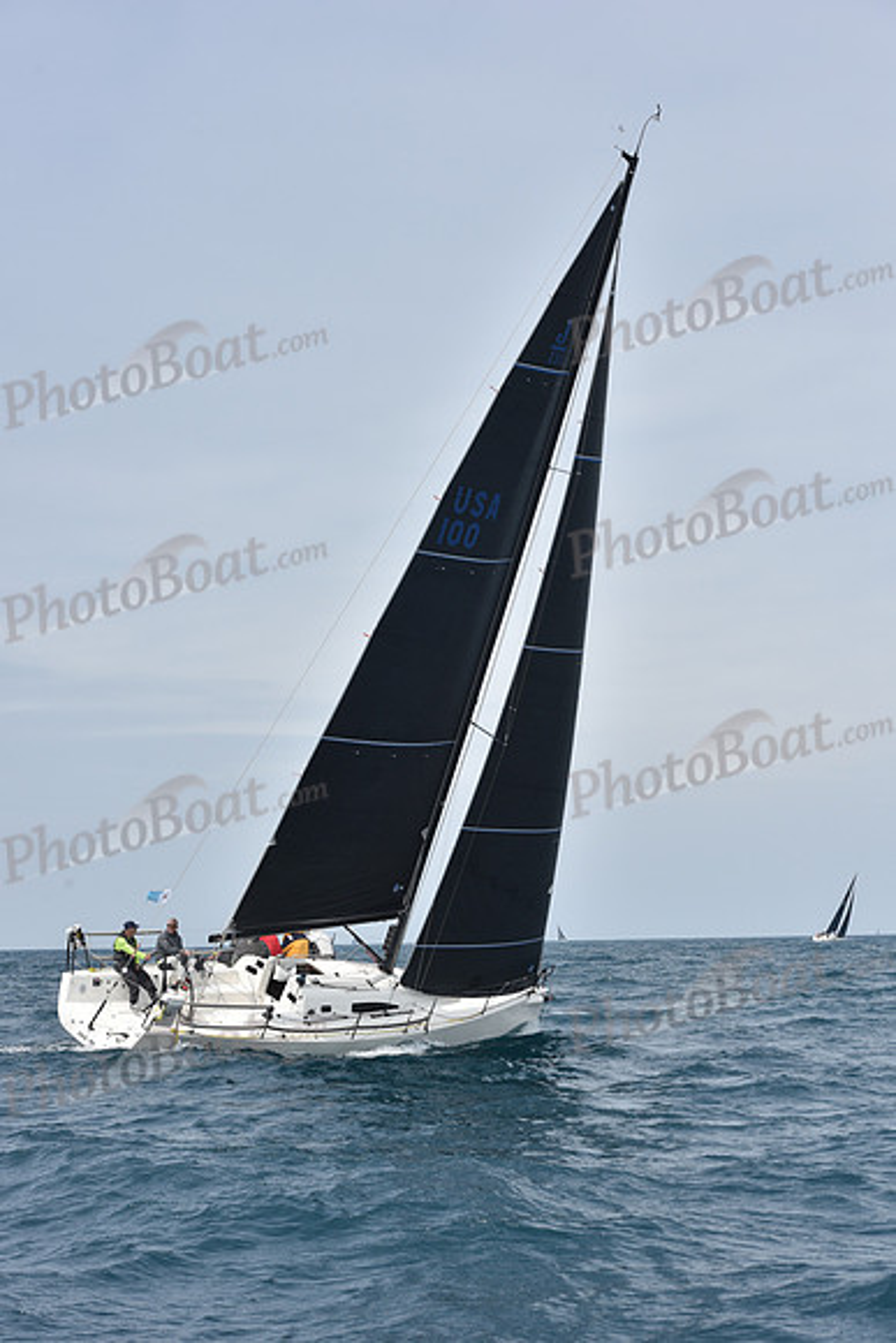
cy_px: 672
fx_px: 2612
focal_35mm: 70
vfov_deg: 28.8
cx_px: 448
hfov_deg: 19.5
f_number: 9
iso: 250
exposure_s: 1/800
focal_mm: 70
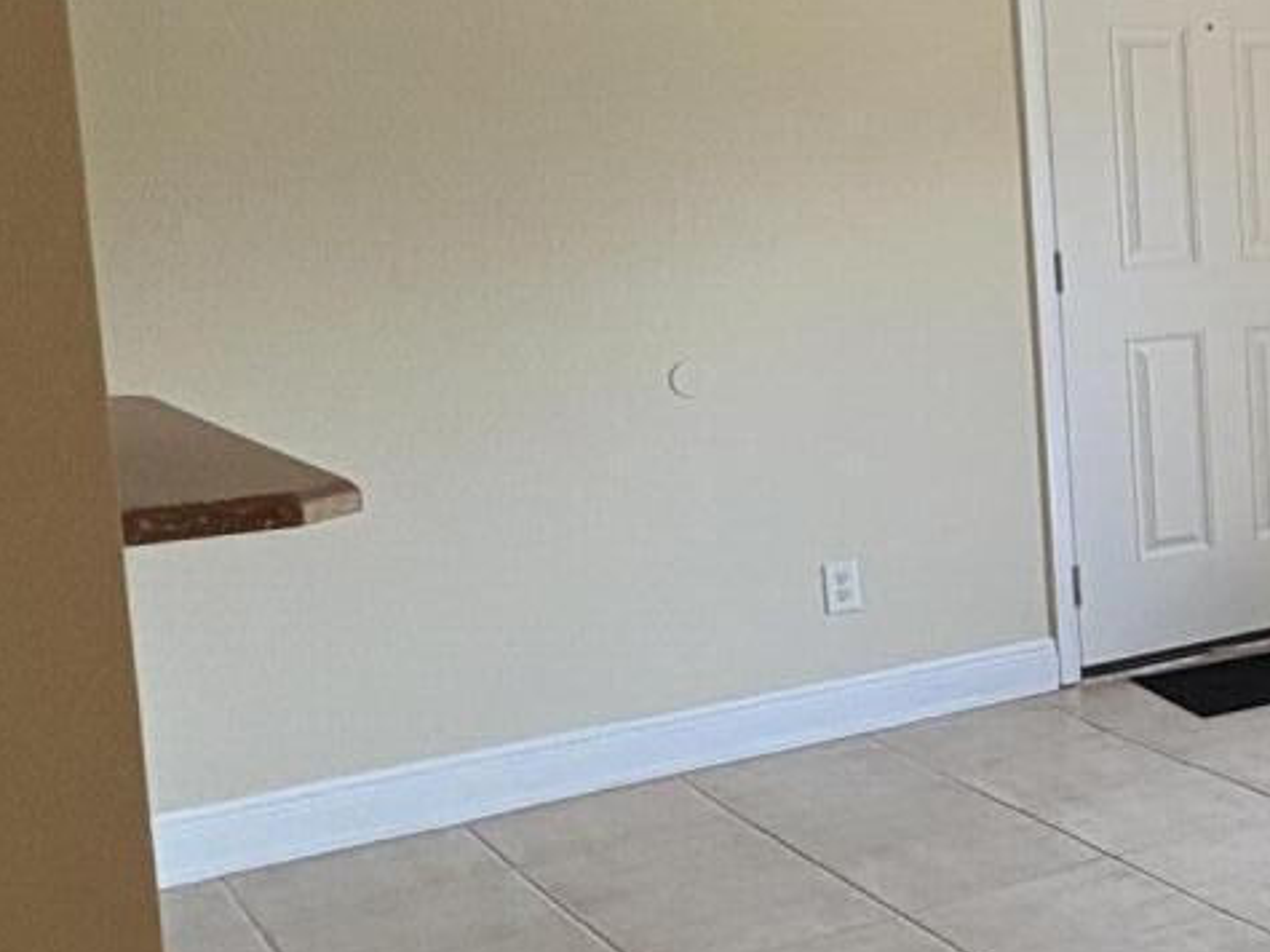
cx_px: 1850
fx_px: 2164
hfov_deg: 25.5
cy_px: 364
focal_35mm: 59
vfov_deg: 24.7
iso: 64
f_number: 2.2
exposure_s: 1/219
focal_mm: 2.22
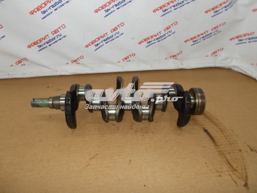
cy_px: 95
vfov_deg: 51.4
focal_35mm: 27
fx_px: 200
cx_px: 133
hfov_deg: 65.3
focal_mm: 4.6
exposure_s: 1/25
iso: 200
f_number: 3.2
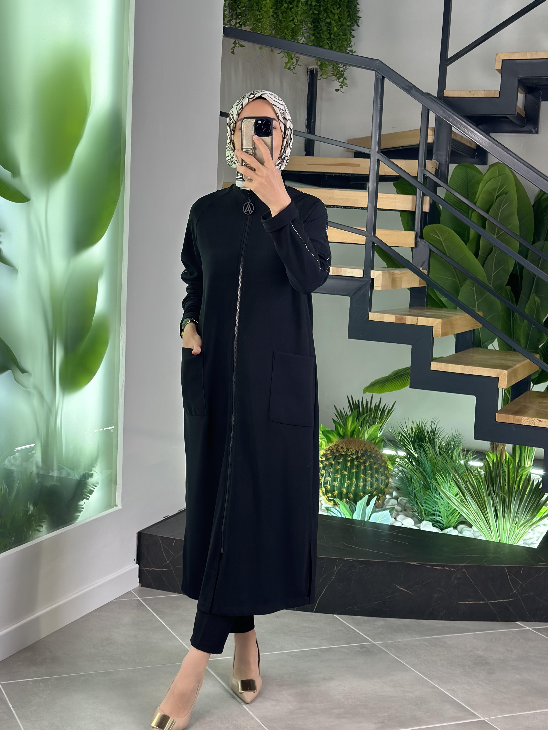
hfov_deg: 27.0
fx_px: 1140
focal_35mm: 54
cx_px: 244
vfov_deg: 35.5
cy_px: 333
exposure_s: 1/123
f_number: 1.78
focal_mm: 6.86
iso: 64
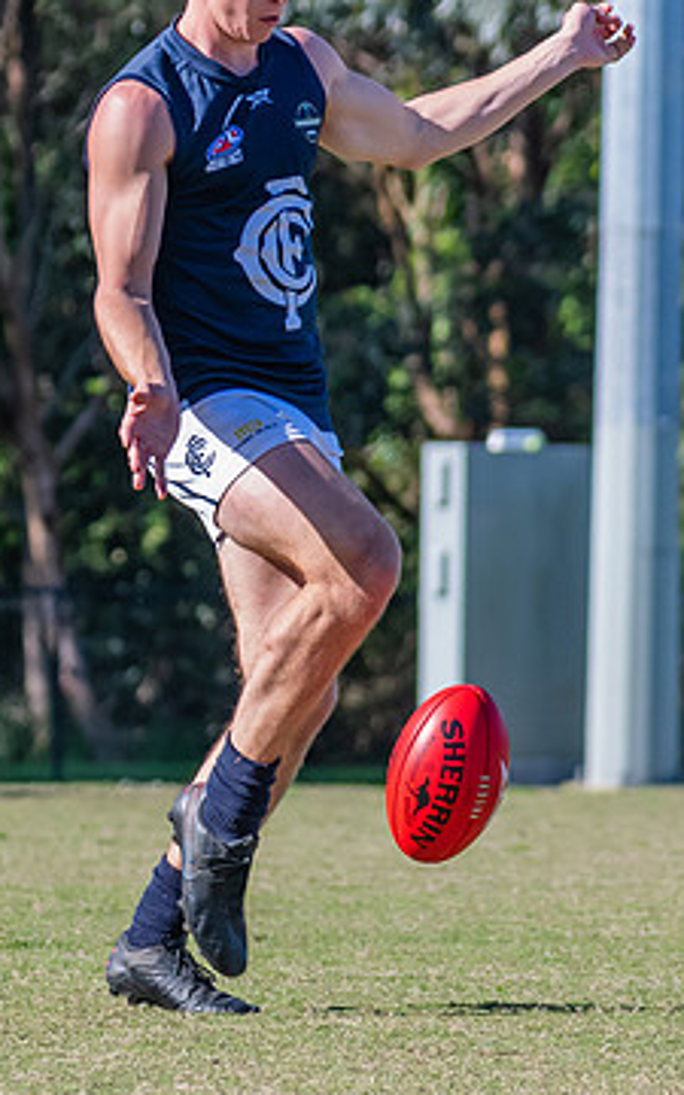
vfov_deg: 4.1
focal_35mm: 514
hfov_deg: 2.6
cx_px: 304
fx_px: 15331
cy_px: 480
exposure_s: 1/2000
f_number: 6.3
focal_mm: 170
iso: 800
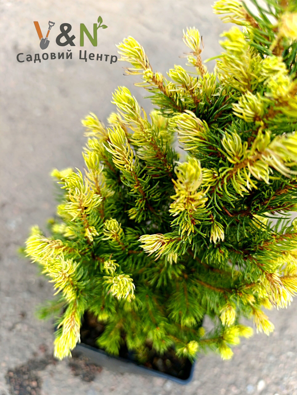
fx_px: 262
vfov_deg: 73.8
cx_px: 148
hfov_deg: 59.0
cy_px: 198
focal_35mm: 23
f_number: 1.6
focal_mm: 6.14
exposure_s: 1/100
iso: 125
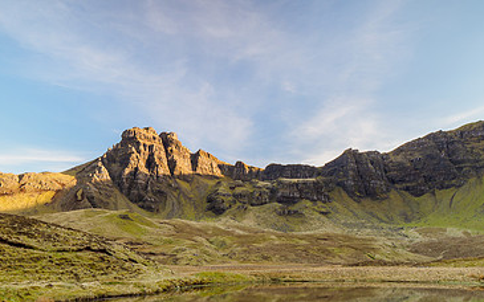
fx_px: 369
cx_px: 258
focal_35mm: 28
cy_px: 267
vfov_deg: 41.3
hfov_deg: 66.4
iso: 200
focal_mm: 8
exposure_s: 1/8
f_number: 7.1
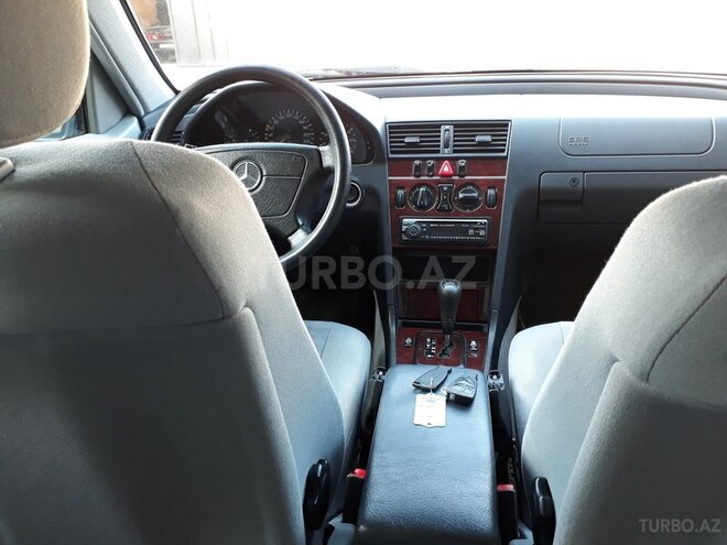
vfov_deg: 51.4
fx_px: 567
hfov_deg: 65.3
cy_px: 272
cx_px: 364
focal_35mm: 27
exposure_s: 1/33
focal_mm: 3.6
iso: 125
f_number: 1.9
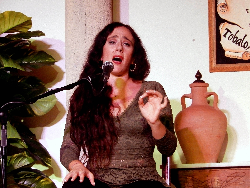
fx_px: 1083
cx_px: 125
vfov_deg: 9.9
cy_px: 94
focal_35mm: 150
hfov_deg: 13.2
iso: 800
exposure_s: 1/20
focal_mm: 26.8
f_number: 5.6
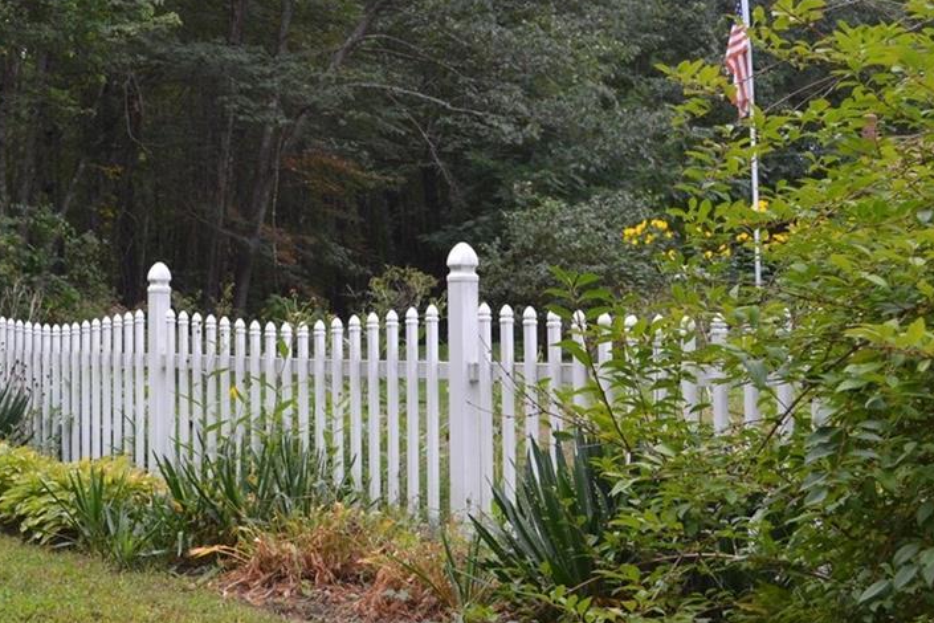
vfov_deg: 22.2
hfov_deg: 32.4
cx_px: 260
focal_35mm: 61
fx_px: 1582
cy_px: 229
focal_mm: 28
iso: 125
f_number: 5.6
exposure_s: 1/125
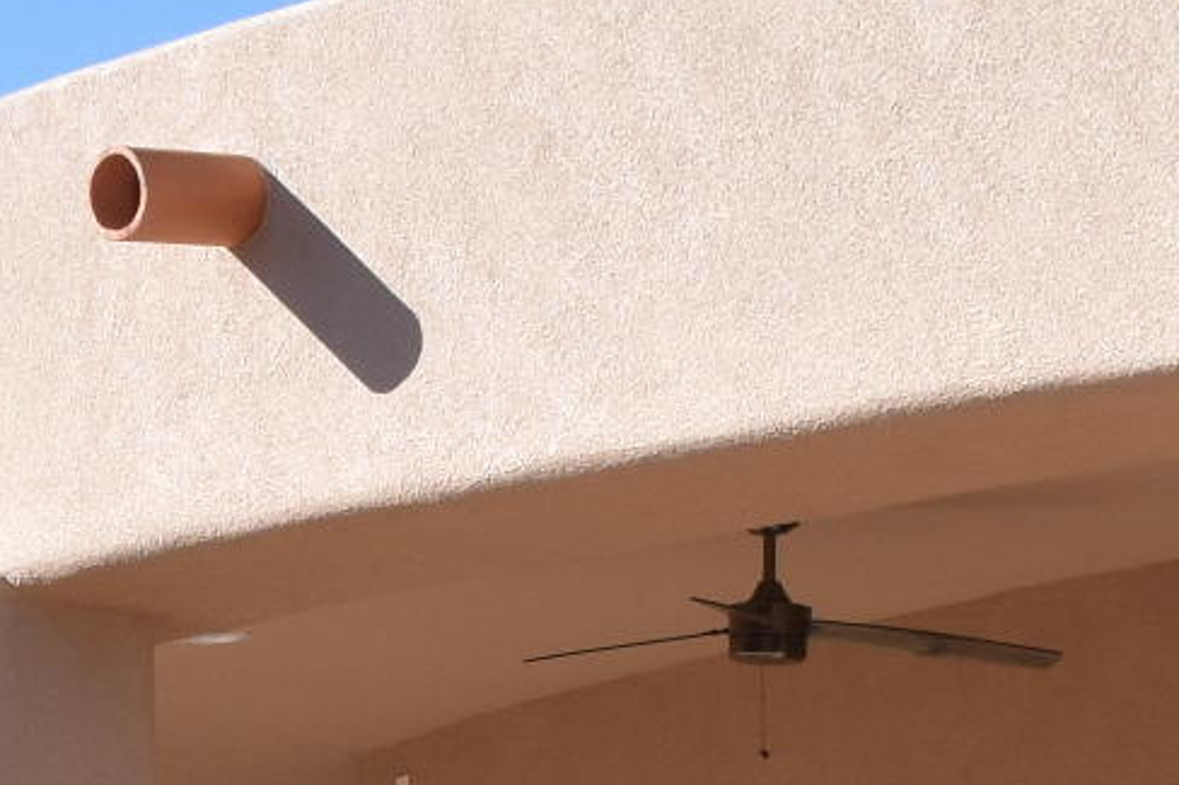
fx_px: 5434
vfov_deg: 8.0
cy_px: 1362
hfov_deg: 12.4
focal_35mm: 166
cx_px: 551
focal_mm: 18
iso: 400
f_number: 11
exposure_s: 1/500
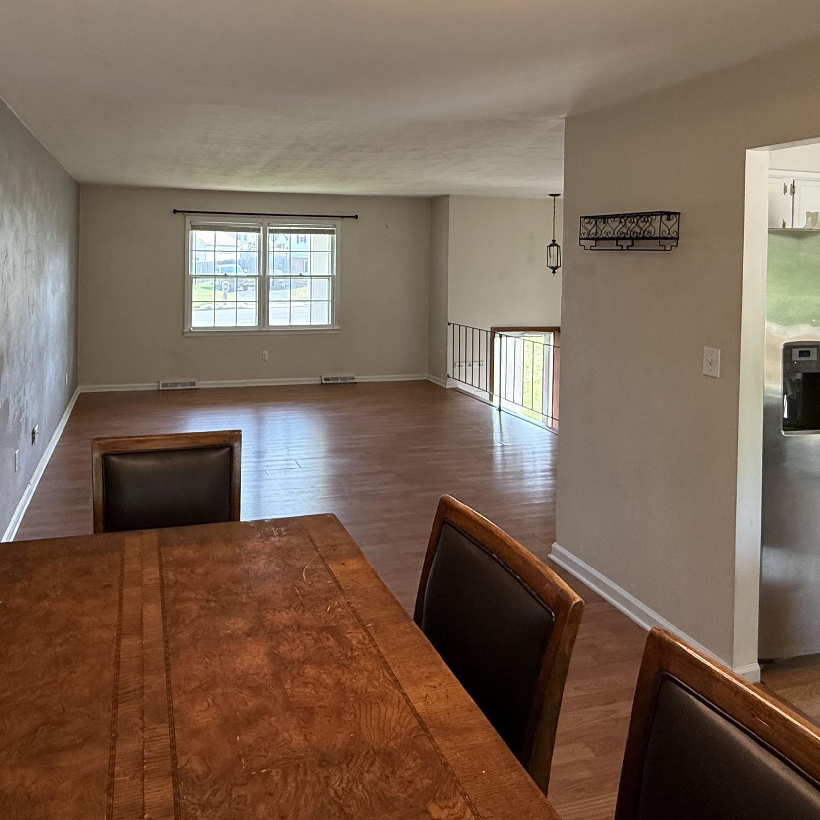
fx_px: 616
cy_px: 261
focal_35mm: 23
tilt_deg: +0.6
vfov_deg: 65.2
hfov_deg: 66.1
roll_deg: -1.6
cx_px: 298
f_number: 2.2
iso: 200
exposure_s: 1/120
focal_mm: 2.22
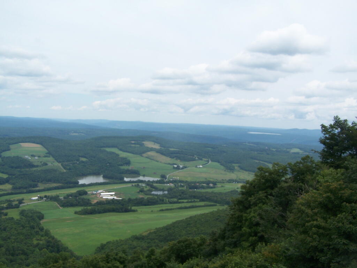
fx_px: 392
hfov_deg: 49.0
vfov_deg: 37.7
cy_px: 134
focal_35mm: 38
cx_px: 178
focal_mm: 6.3
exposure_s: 1/800
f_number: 4
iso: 80
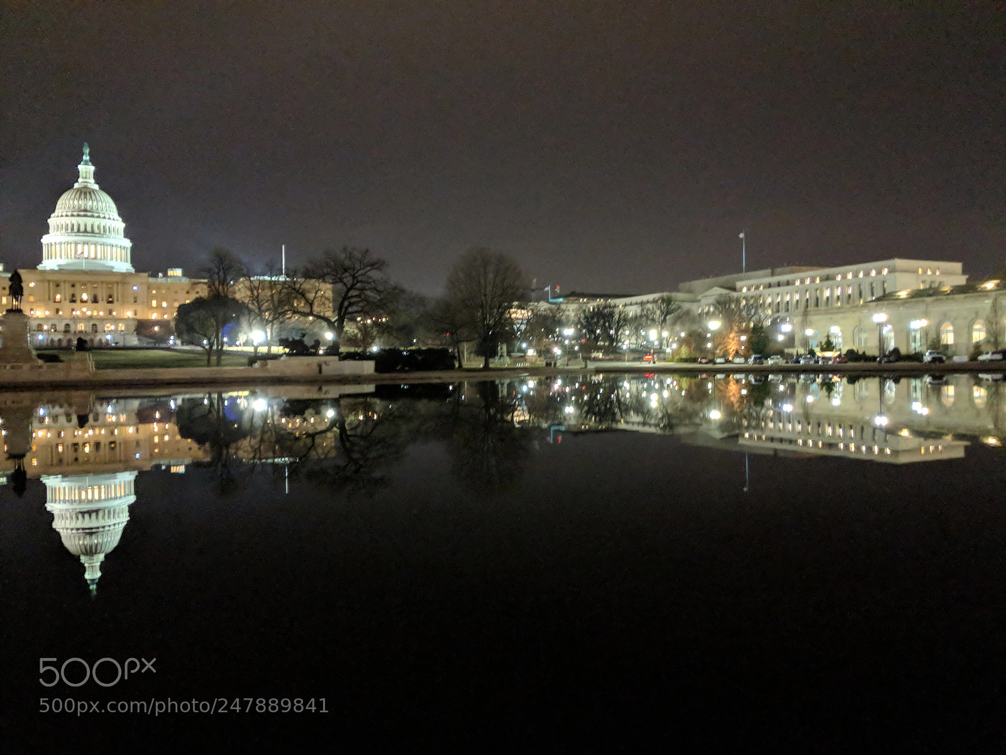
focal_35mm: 27
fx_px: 785
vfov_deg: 51.4
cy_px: 378
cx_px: 503
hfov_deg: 65.3
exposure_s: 1/15
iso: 763
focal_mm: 4.44
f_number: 1.8
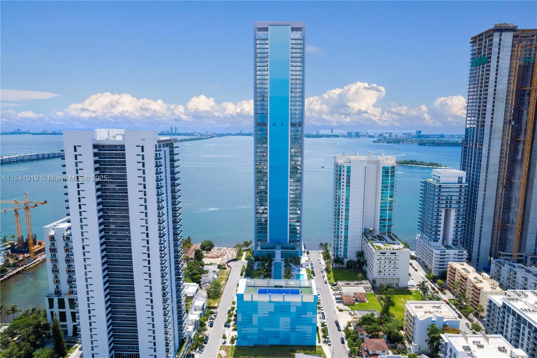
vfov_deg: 57.2
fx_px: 328
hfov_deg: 78.6
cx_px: 268
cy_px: 179
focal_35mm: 22
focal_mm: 8.38
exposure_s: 1/5000
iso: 130
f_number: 2.8
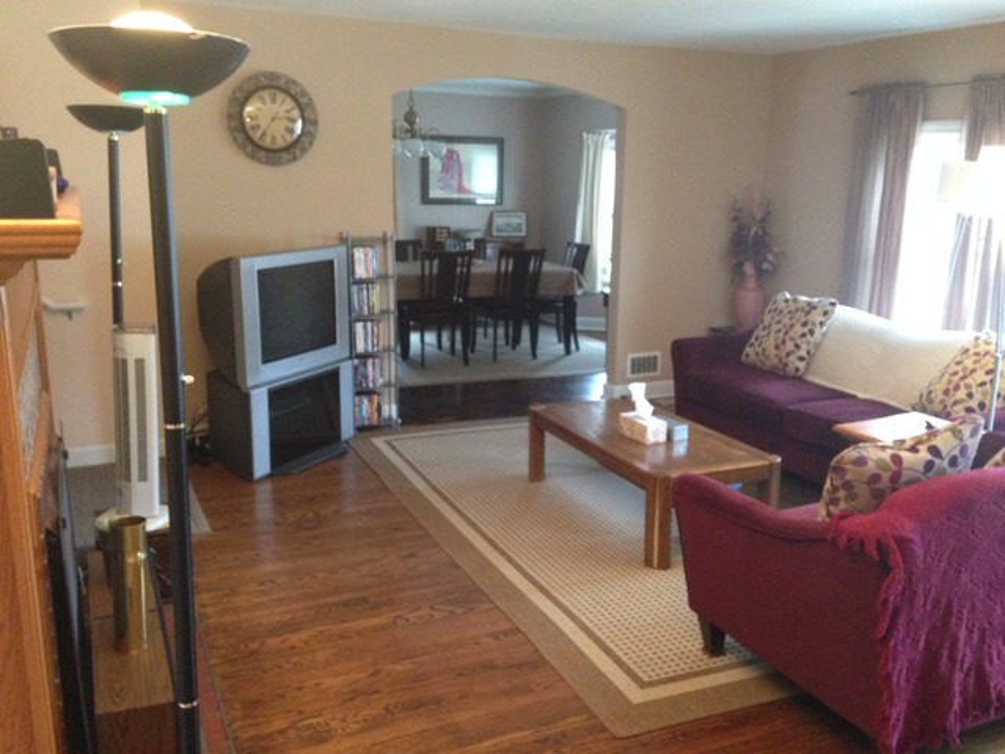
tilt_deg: -12.4
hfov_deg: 55.4
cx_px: 502
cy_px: 377
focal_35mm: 33
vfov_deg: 42.9
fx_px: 958
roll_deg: -0.7
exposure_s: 1/15
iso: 500
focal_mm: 4.12
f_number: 2.4
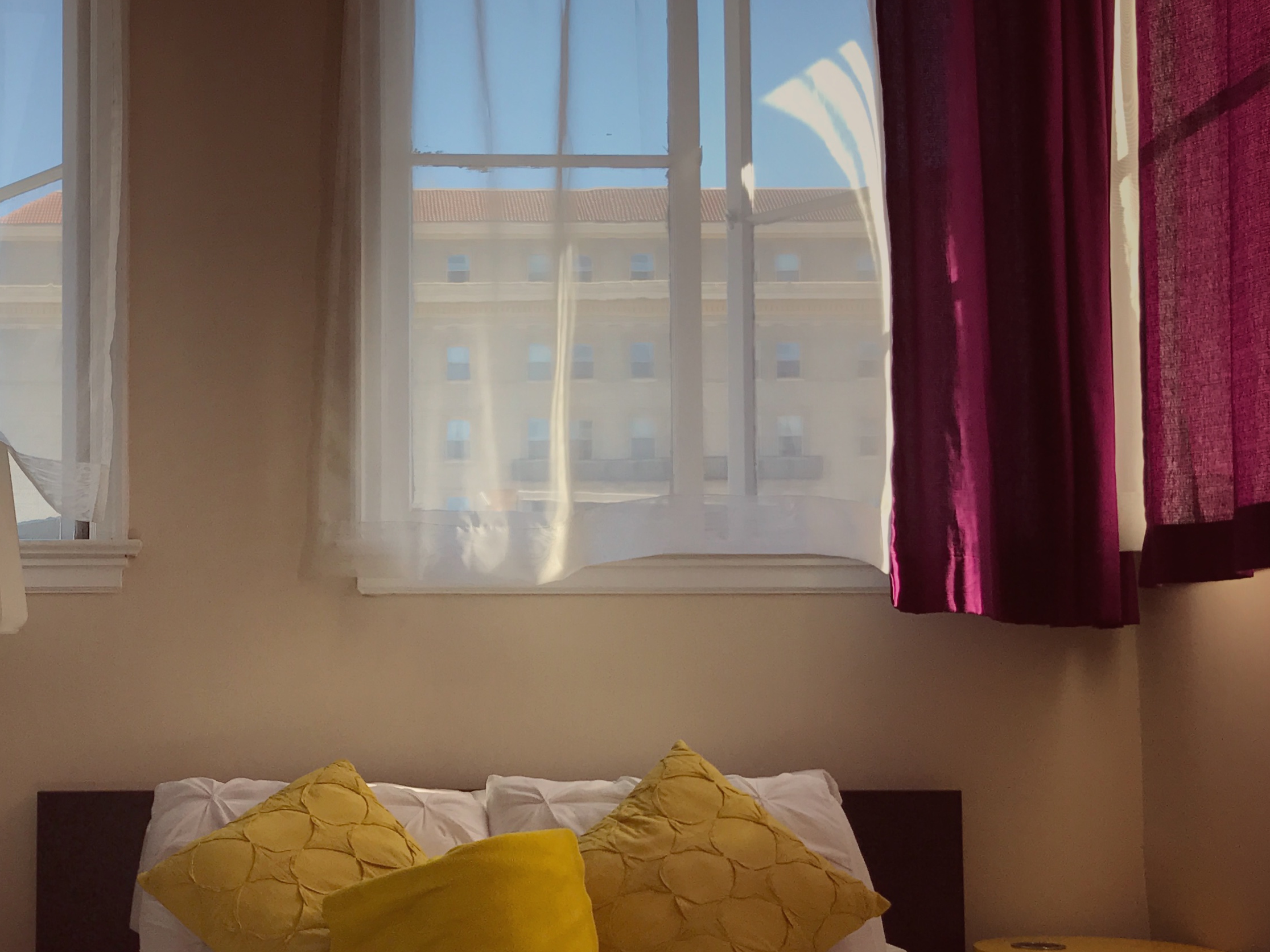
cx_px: 276
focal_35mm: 50
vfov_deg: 28.8
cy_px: 663
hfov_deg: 37.0
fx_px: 1834
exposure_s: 1/392
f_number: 1.8
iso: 20
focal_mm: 3.99
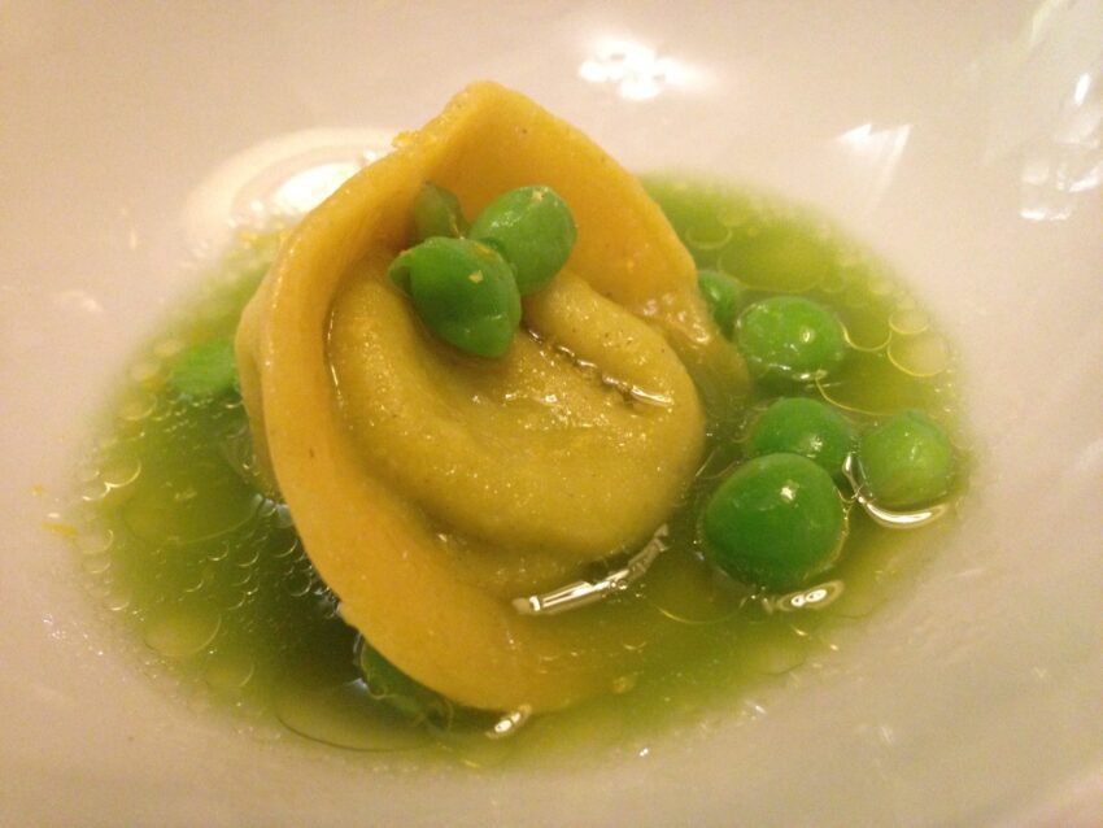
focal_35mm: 33
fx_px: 1052
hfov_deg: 55.3
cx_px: 552
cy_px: 414
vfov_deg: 43.0
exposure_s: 1/15
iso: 400
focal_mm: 4.12
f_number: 2.4
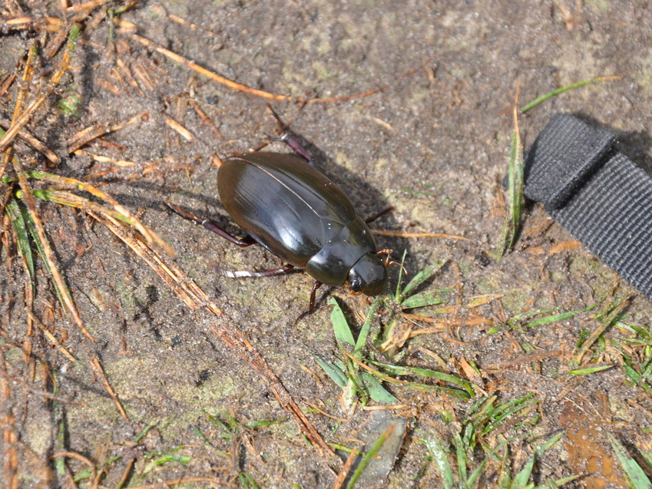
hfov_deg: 11.5
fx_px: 3232
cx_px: 338
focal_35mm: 172
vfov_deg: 8.7
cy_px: 245
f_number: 9
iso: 250
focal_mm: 105
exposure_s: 1/320
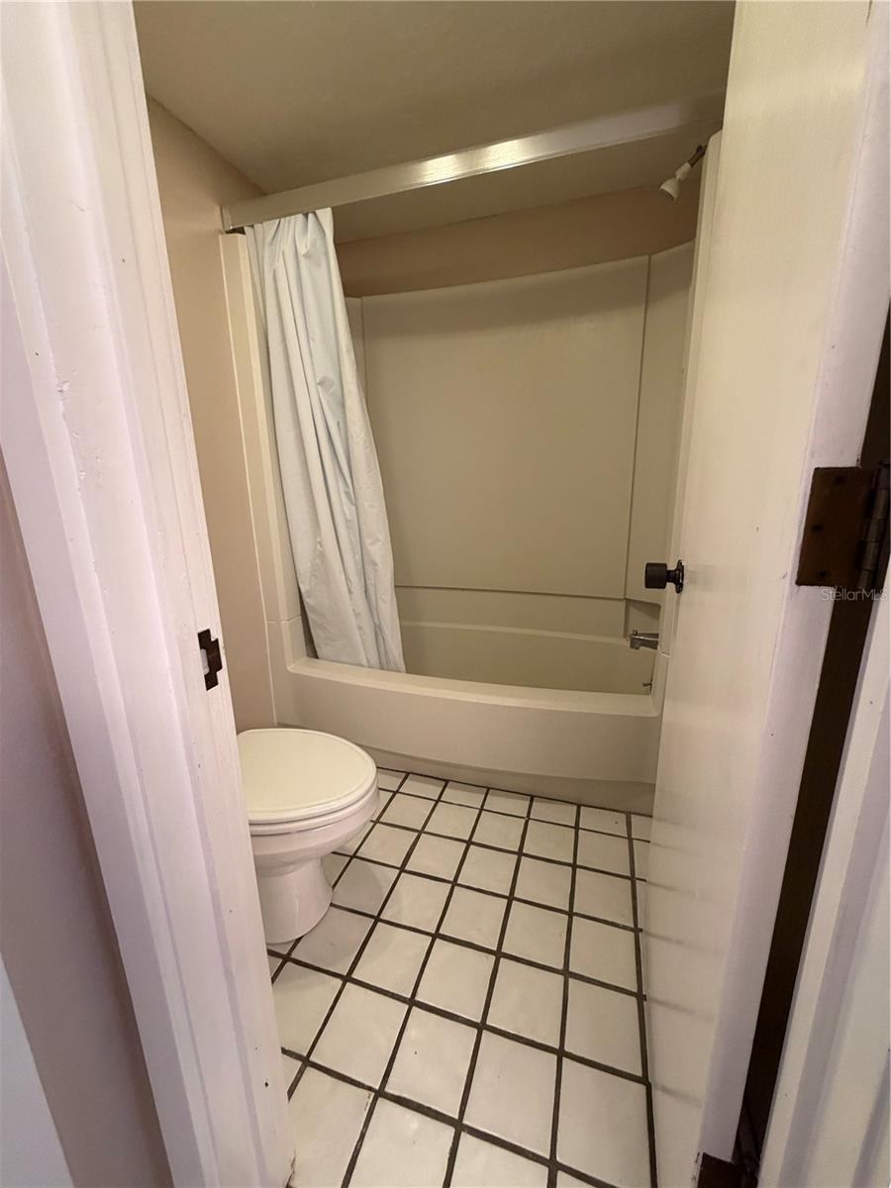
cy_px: 594
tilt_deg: -13.9
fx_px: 480
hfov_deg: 85.7
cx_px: 446
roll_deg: +1.5
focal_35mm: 14
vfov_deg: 102.1
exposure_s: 1/60
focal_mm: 2.22
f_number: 2.2
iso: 320
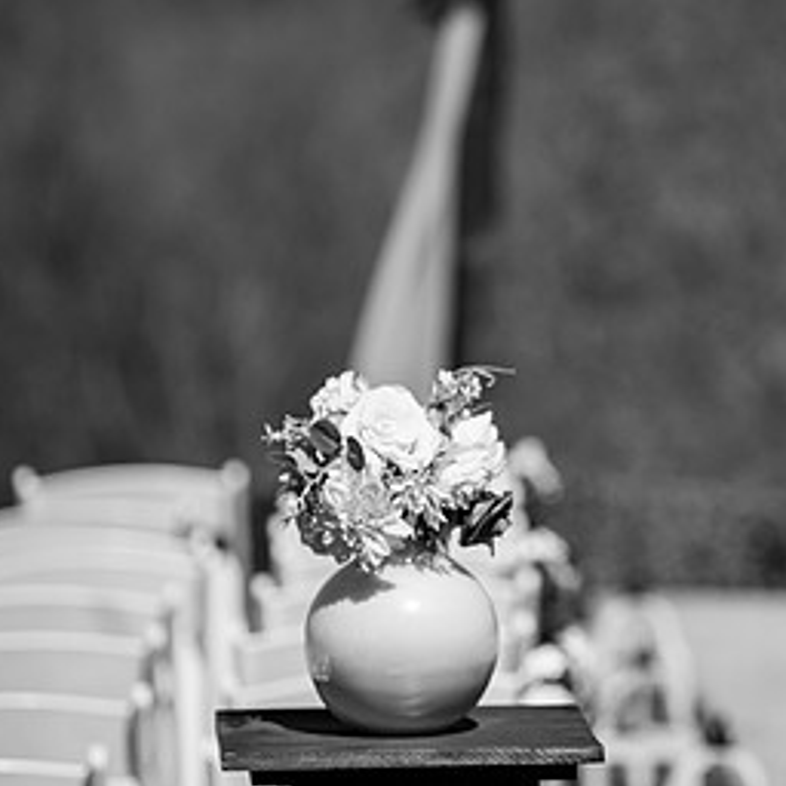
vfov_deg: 6.7
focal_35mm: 260
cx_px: 697
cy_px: 266
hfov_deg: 6.7
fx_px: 6679
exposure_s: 1/4000
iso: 125
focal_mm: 135
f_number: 2.8
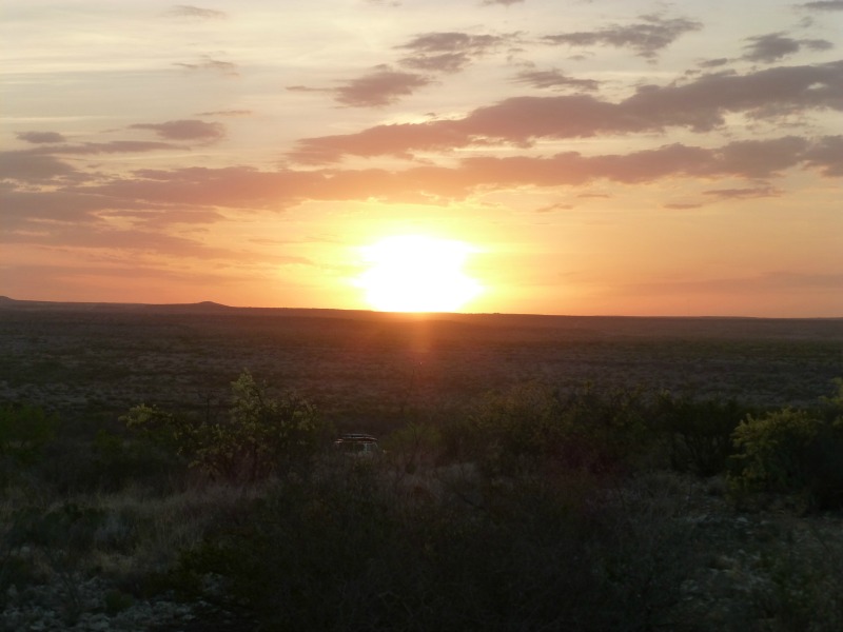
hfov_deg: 24.7
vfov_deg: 18.7
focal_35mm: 79
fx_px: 1924
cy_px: 316
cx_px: 422
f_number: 5.1
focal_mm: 14.2
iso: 160
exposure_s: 1/160
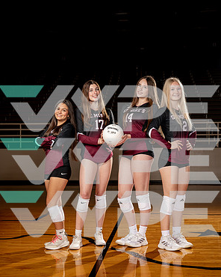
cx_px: 110
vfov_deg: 33.5
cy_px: 162
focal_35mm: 56
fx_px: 458
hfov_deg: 27.1
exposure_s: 1/250
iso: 100
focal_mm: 49
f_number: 5.6
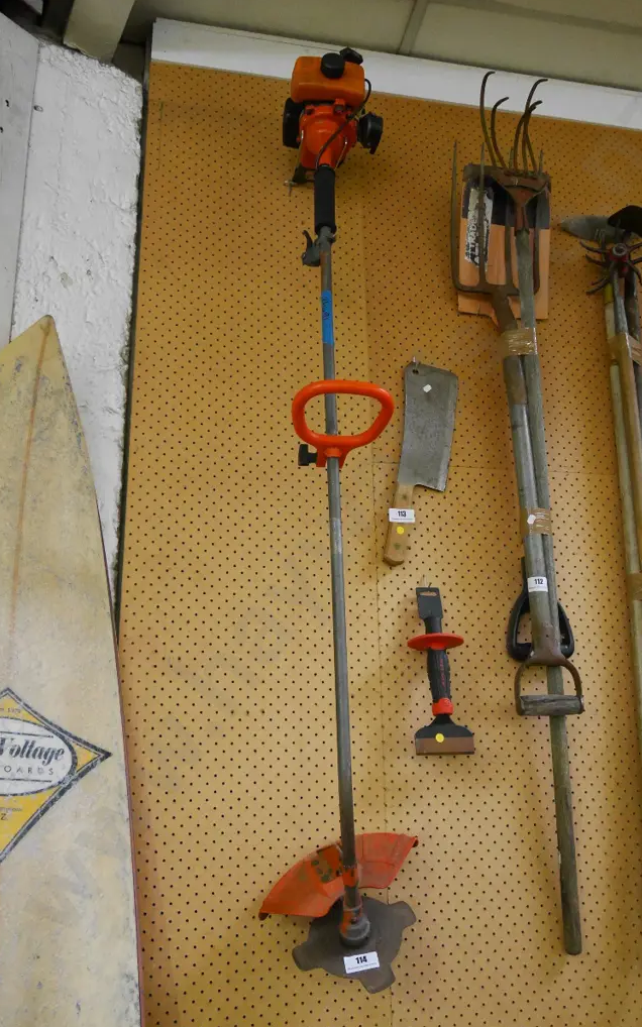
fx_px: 896
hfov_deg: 39.4
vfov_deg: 59.7
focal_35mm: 32
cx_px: 352
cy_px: 514
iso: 3200
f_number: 4
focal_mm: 15
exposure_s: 1/15
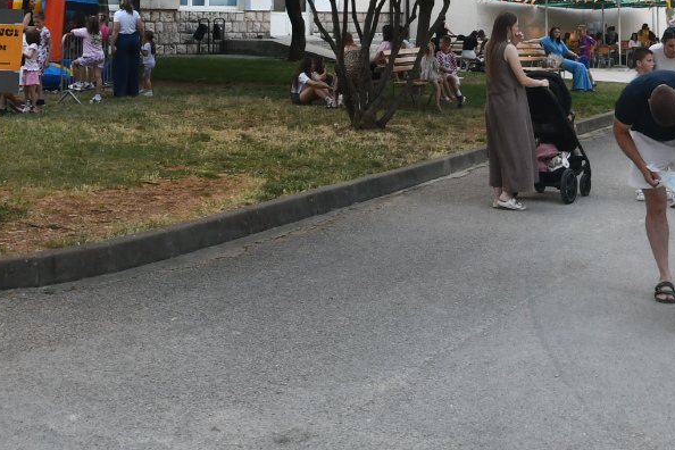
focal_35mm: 60
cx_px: 383
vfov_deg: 20.4
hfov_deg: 33.4
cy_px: -155
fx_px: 1125
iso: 400
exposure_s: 1/250
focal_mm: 15
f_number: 5
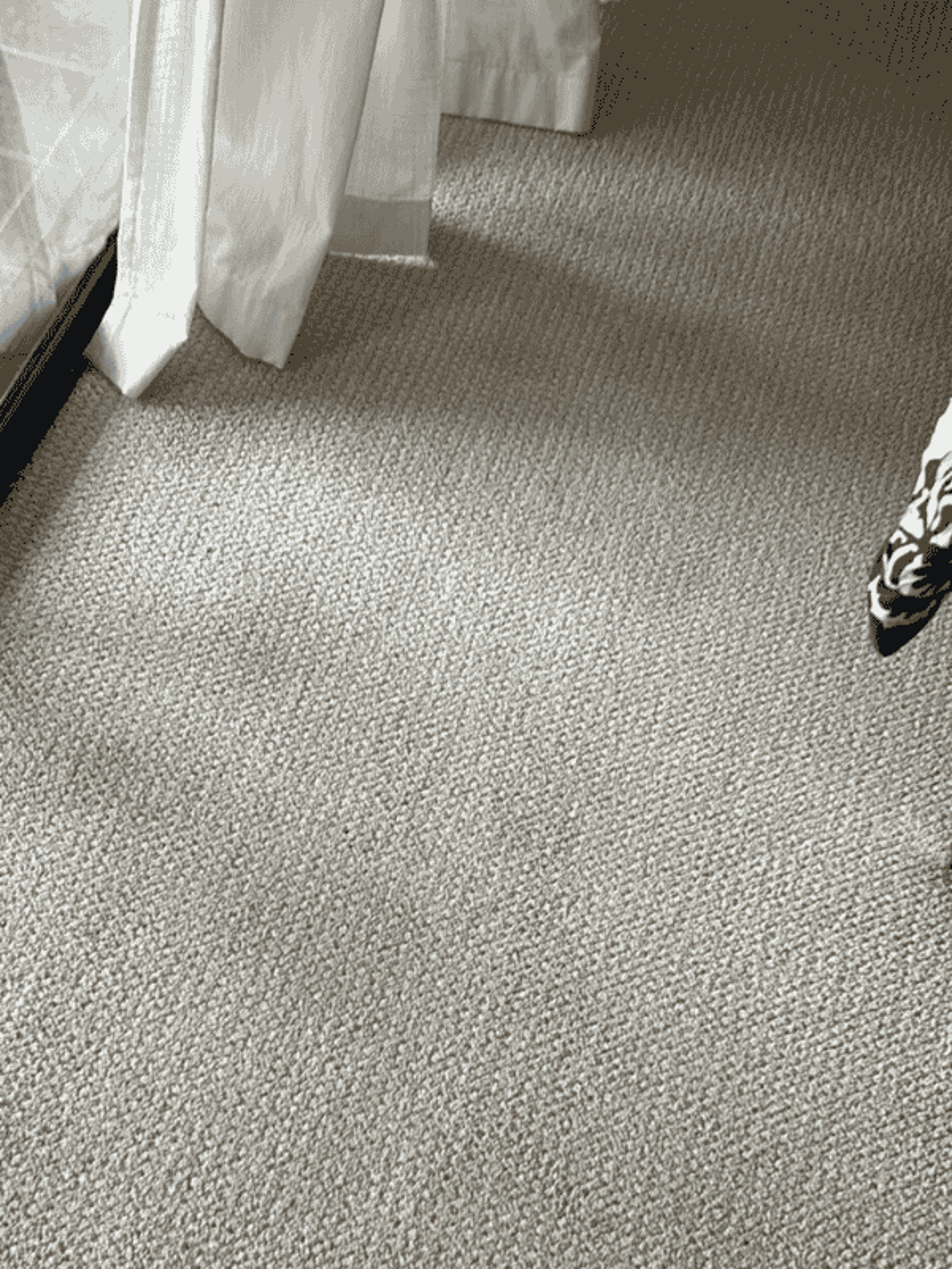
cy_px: 634
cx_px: 476
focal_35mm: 26
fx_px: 953
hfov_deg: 53.1
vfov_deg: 67.3
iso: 32
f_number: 1.8
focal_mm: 4.2
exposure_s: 1/2105
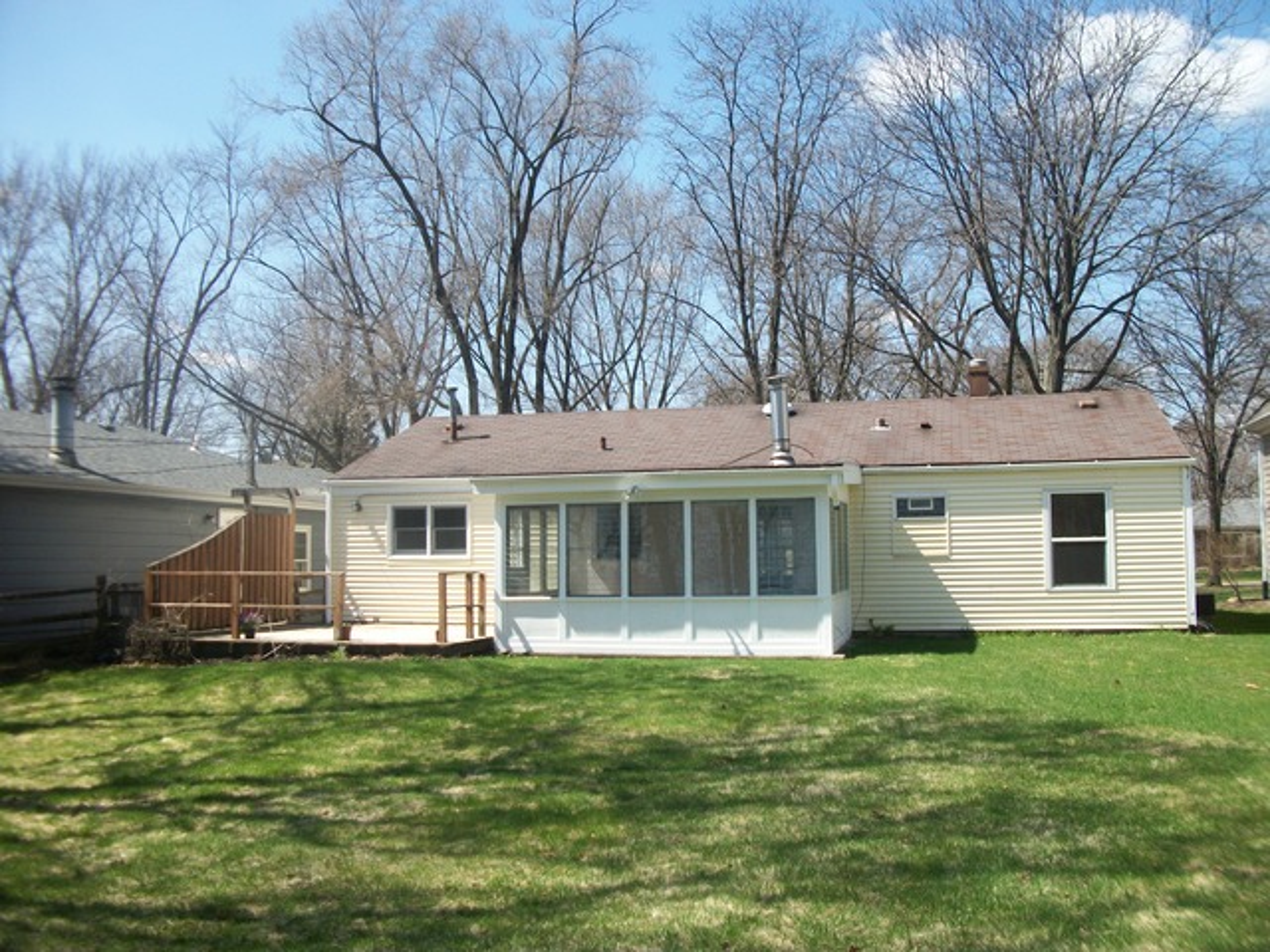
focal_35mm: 32
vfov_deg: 44.2
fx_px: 1174
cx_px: 635
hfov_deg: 56.8
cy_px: 476
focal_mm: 5.7
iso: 80
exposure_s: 1/100
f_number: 8.8
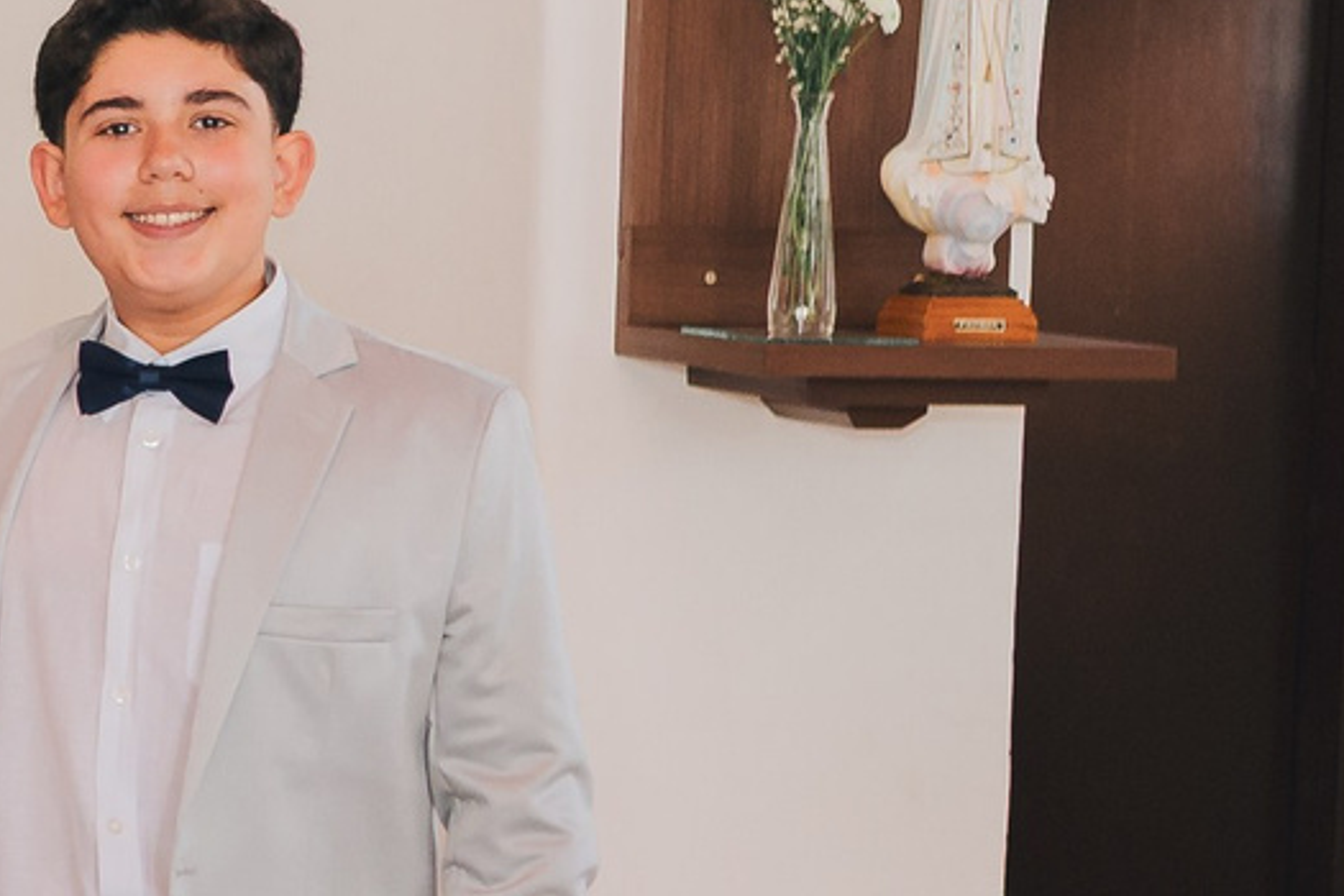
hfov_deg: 14.9
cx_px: -1144
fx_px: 4405
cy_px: 524
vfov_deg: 11.6
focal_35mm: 118
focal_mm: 24
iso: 1000
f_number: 2.5
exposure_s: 1/200
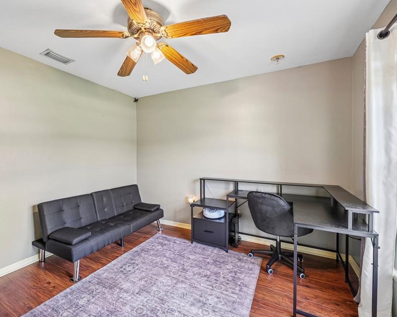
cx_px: 176
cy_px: 158
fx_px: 188
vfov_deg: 80.4
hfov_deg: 92.7
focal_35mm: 16
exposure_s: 1/10
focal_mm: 14
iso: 400
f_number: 8
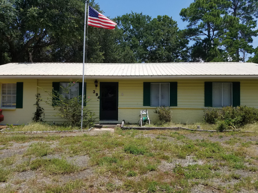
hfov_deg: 67.3
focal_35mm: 26
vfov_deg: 53.1
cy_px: 96
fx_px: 194
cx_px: 129
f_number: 1.7
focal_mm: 4.2
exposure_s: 1/3296
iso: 50
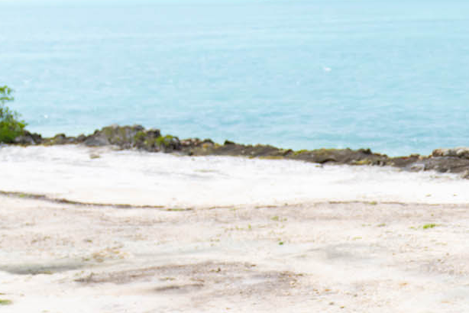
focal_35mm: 100
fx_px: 1303
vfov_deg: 12.9
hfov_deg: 19.1
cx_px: 582
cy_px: 485
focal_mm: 32
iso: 200
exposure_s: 1/1000
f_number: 2.8
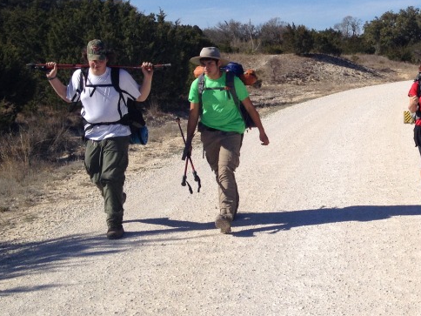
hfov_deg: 25.4
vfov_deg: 19.9
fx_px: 900
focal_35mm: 74
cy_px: 123
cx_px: 387
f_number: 2.4
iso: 50
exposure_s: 1/2762
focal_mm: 4.28
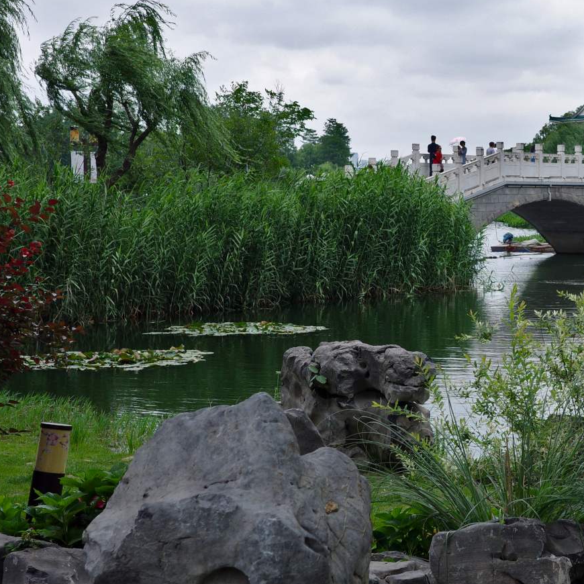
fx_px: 1432
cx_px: 626
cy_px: 197
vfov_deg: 23.0
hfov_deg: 21.9
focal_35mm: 75
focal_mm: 26
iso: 200
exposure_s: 1/500
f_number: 5.6
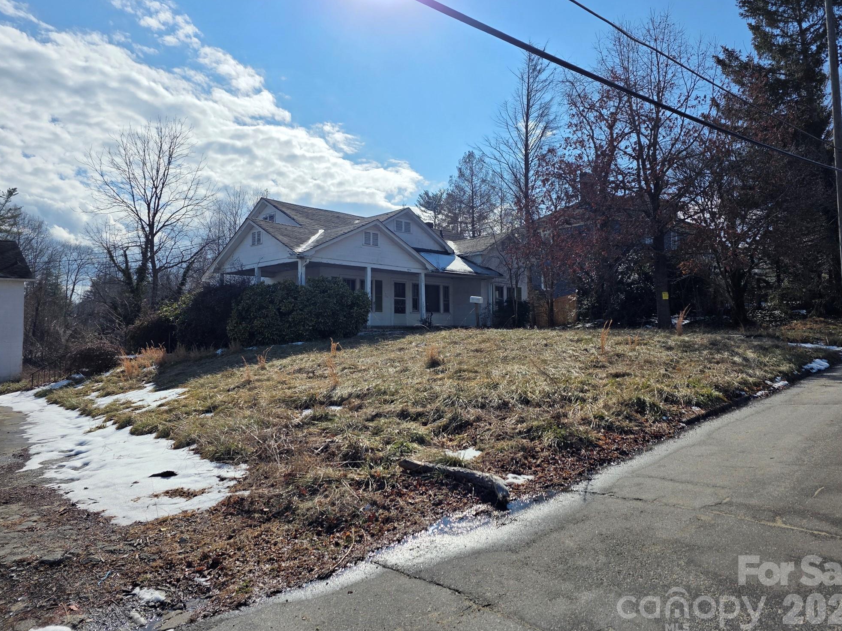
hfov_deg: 71.6
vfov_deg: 56.8
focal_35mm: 24
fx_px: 584
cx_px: 436
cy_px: 310
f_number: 1.7
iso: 40
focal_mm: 6.3
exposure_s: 1/7944
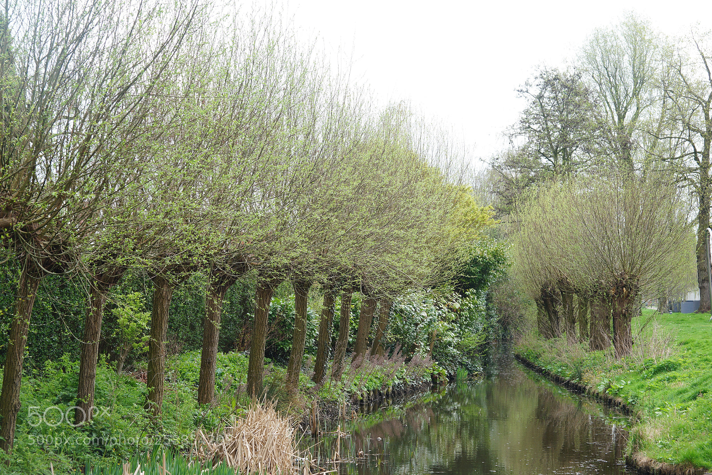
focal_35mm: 70
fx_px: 1384
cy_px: 238
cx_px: 356
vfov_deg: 19.4
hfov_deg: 28.8
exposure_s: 1/200
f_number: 5.6
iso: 200
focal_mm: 70
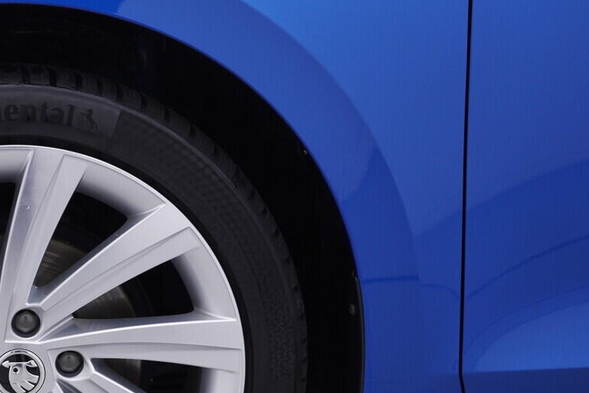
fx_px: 1096
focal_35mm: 67
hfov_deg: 29.3
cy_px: 340
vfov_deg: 20.0
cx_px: 105
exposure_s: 1/60
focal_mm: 24
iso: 125
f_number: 3.5
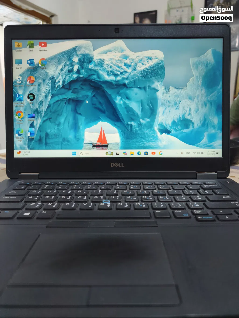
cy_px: 159
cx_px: 120
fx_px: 212
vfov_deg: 73.9
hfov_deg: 58.9
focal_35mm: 23
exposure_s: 1/50
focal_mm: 6.06
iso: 320
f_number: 1.7
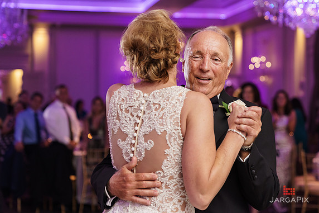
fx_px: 691
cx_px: 177
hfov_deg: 26.0
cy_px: 96
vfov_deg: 17.5
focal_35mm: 78
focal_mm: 70
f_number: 2.8
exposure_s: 1/200
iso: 1600
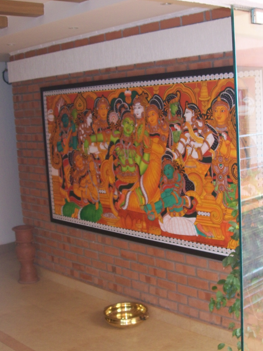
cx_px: 134
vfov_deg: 38.9
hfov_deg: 29.7
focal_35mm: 49
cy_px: 179
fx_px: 496
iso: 80
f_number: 2.7
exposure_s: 1/40
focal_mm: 6
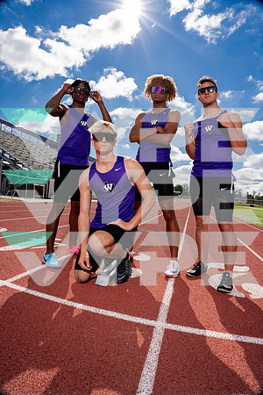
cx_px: 132
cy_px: 198
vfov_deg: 84.0
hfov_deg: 61.9
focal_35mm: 20
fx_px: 219
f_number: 9
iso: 100
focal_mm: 20
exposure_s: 1/250
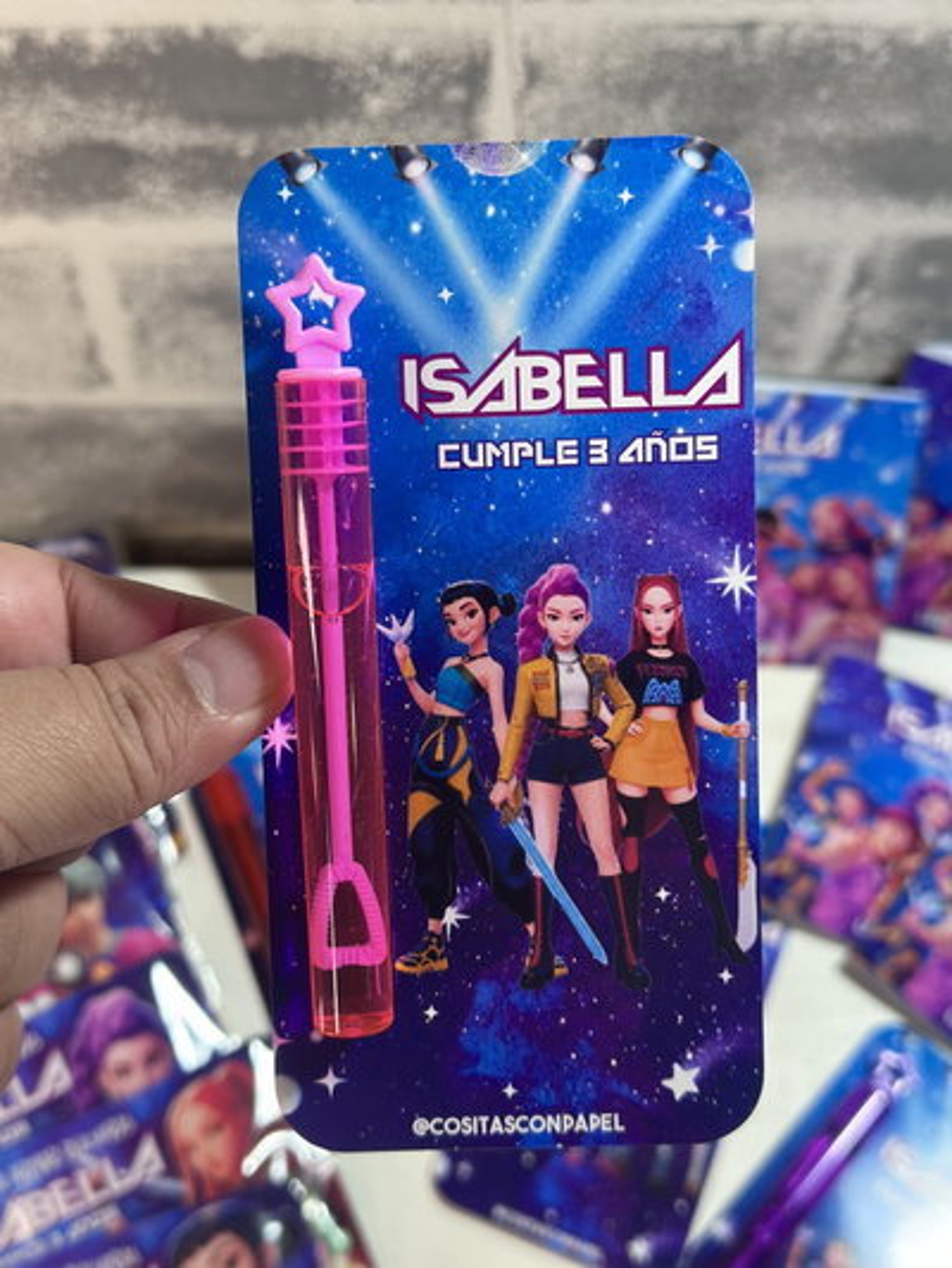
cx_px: 476
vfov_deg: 39.6
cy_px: 634
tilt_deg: -59.5
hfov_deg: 30.3
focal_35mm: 48
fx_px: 1759
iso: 160
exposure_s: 1/100
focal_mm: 6.86
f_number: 1.78
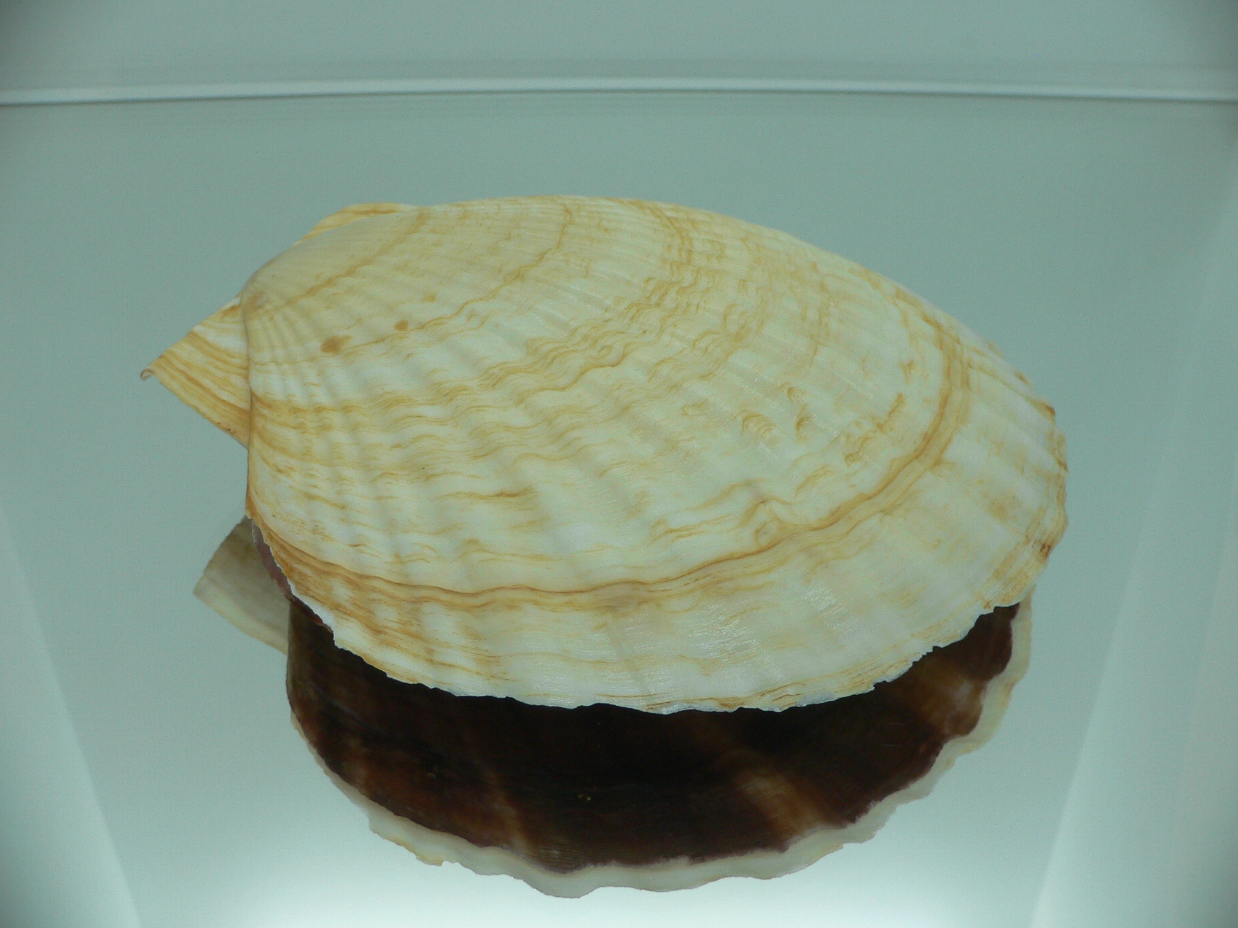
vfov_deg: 40.7
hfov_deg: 52.6
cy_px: 464
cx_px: 619
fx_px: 1252
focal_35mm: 35
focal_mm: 4.6
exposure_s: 1/60
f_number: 2.8
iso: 80
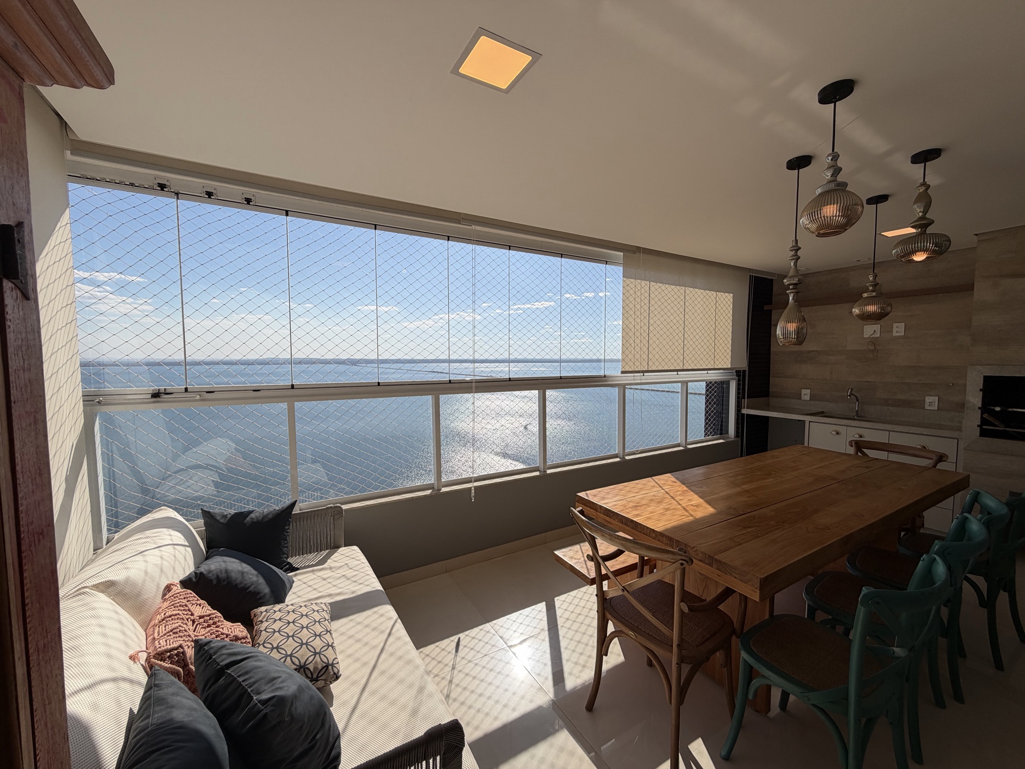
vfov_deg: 85.7
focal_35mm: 14
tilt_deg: -4.1
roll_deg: +0.4
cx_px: 512
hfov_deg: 102.1
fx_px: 415
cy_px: 384
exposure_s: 1/942
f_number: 2.2
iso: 20
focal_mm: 2.22
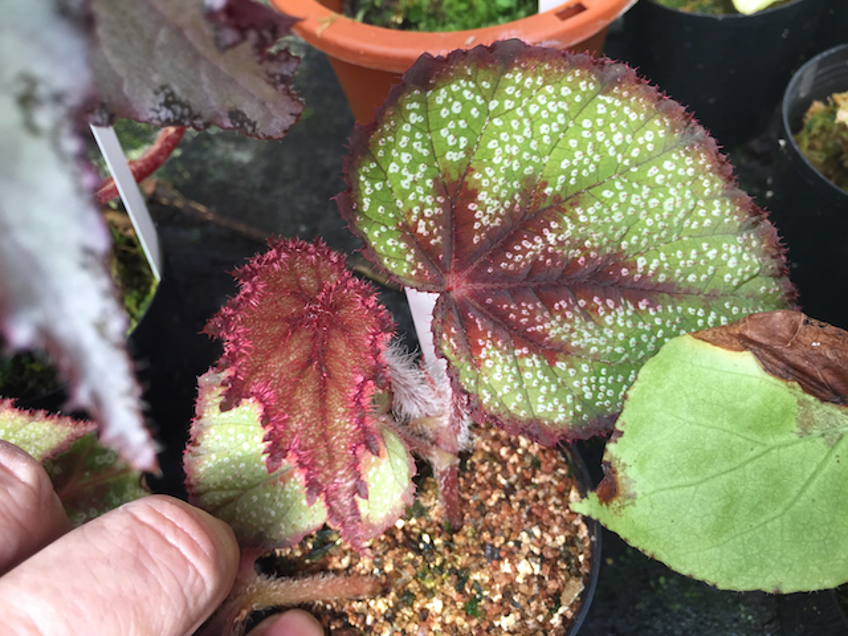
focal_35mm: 29
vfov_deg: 48.2
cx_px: 424
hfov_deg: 61.7
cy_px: 318
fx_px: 710
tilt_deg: -55.4
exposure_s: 1/120
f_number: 2.2
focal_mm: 4.15
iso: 32
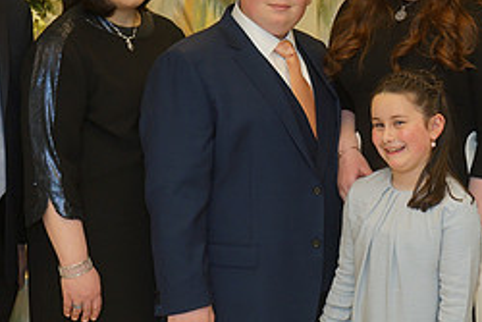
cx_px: 405
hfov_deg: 23.2
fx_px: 1152
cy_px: 109
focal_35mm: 86
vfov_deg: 15.9
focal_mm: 37
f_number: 5.6
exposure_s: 1/100
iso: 400
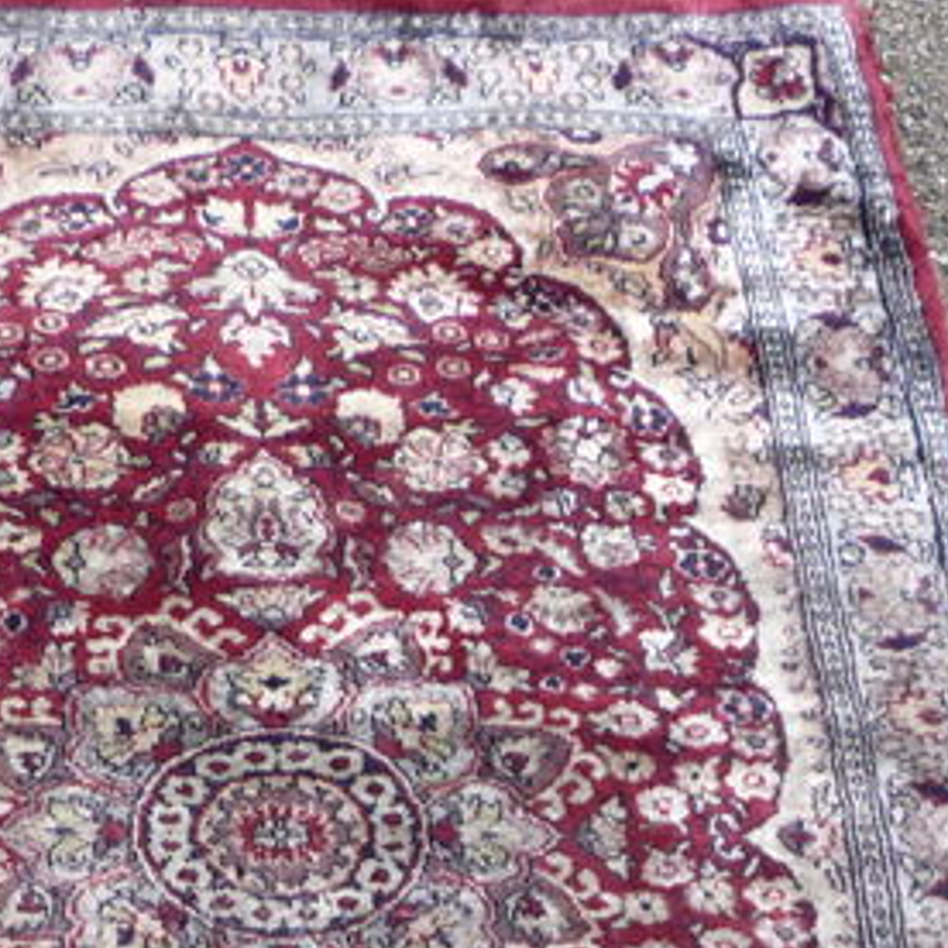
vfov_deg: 17.3
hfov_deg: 18.0
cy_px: 1140
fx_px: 2974
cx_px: 268
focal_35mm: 96
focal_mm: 5.2
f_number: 3.3
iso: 125
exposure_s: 1/30
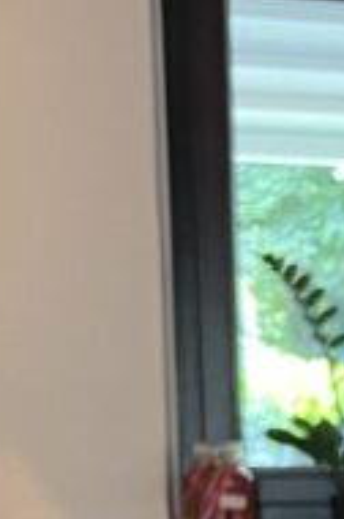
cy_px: 631
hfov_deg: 7.6
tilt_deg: -5.1
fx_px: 2100
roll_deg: -0.3
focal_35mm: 146
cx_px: 1179
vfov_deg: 13.7
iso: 200
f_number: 1.5
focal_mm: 5.7
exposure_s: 1/50
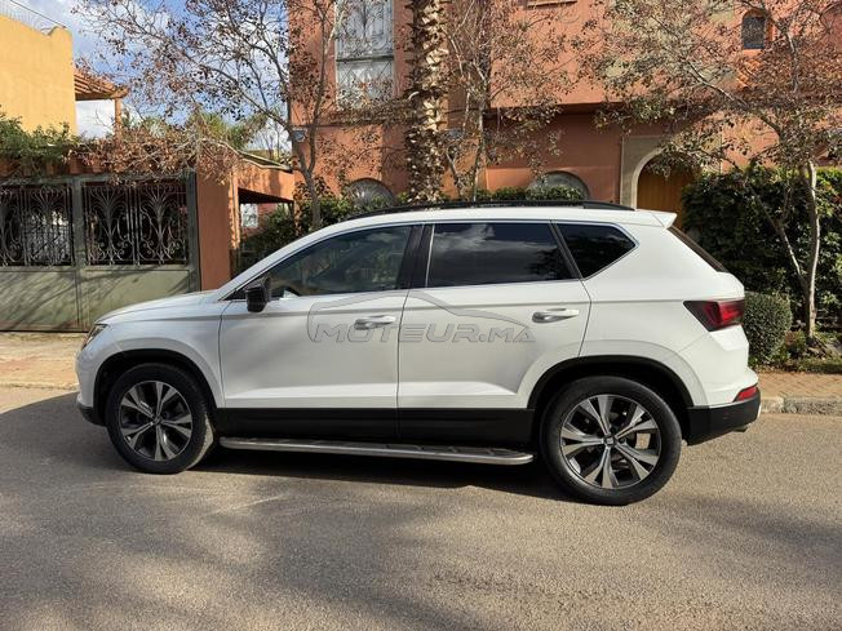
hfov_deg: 71.6
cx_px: 421
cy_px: 316
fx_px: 584
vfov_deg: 56.8
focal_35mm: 24
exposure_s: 1/2959
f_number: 1.78
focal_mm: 6.76
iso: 80
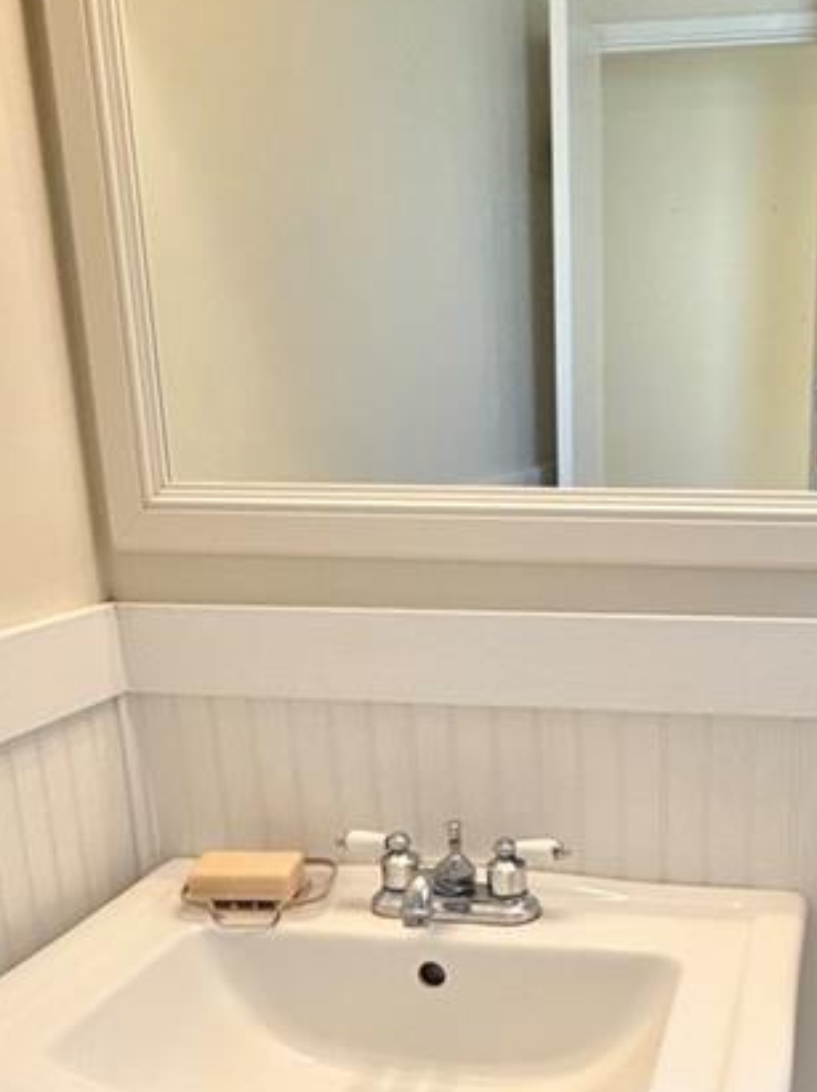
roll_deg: -0.4
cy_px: 834
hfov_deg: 34.5
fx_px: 1292
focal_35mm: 41
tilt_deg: -19.4
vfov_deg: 44.1
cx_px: 591
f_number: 2.2
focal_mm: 2.22
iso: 200
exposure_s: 1/60
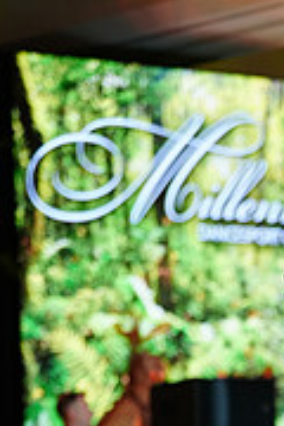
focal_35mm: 225
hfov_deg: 6.1
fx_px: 2662
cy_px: 611
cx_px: 399
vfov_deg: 9.0
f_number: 2.8
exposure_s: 1/320
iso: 2000
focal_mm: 70
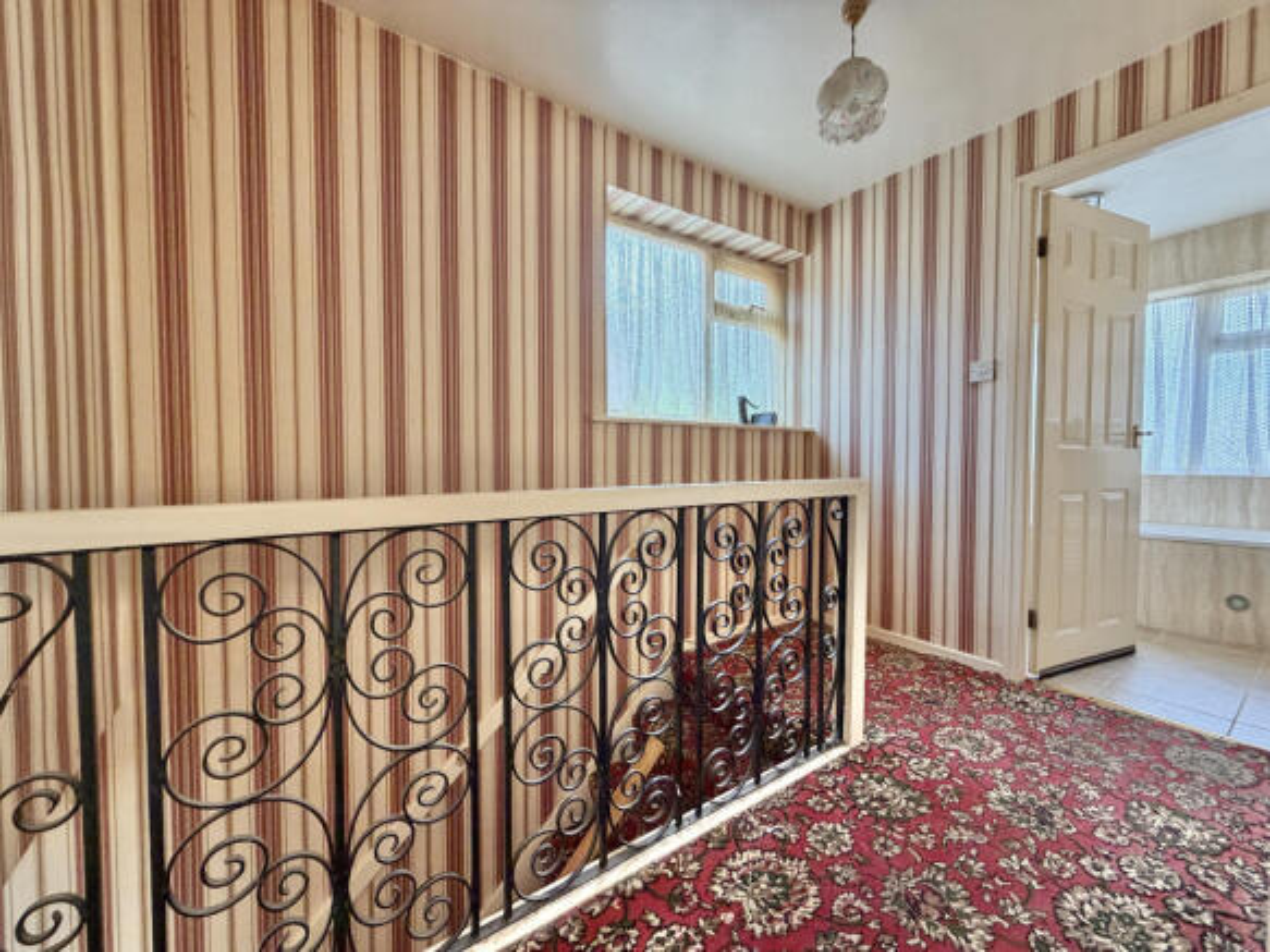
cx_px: 635
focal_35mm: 14
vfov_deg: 85.7
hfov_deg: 102.1
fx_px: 514
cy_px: 476
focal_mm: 2.22
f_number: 2.2
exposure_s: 1/121
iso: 200
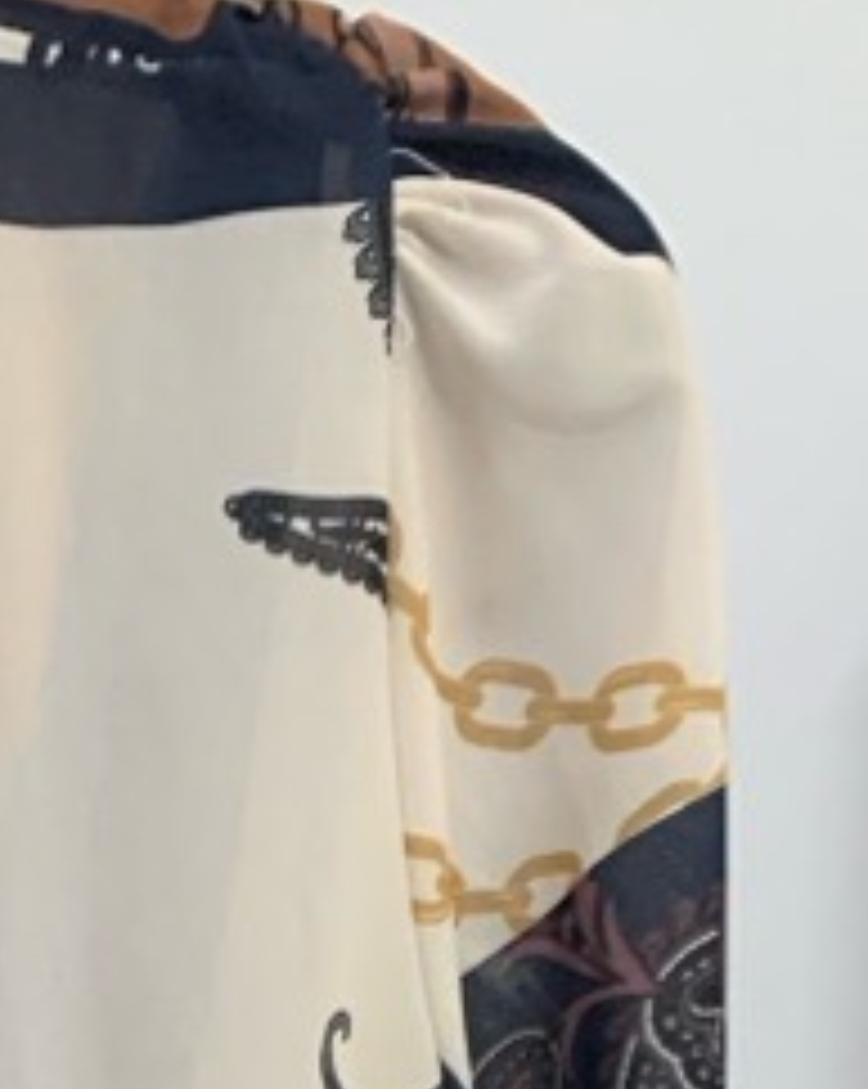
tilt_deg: -5.7
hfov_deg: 13.1
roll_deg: -0.7
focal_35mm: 105
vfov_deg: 15.7
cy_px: 1948
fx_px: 3378
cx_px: -720
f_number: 1.8
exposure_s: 1/44
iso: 400
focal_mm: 4.25
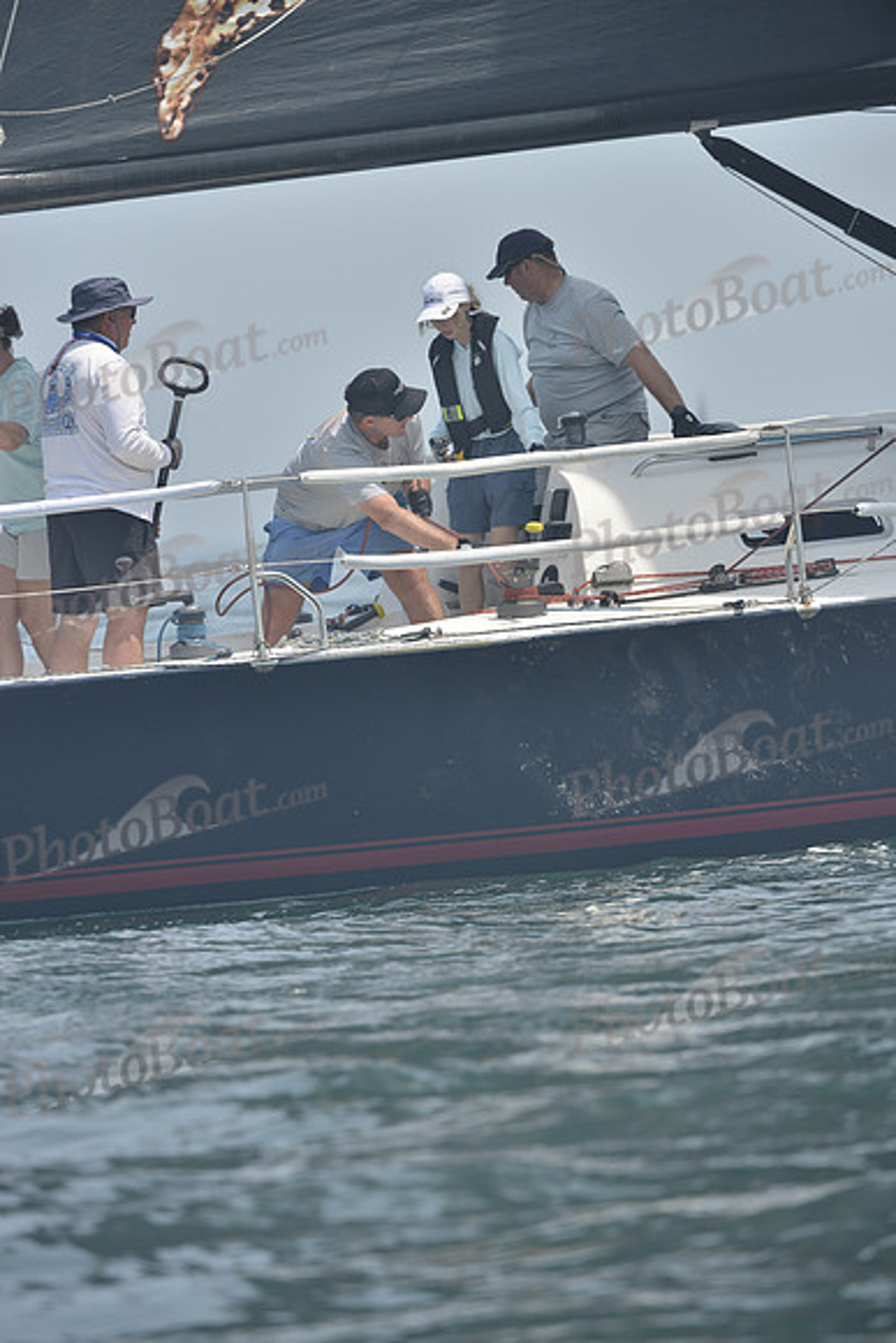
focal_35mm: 240
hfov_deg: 5.7
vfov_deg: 8.6
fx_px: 8954
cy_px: 672
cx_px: 448
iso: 280
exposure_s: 1/1000
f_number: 7.1
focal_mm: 240
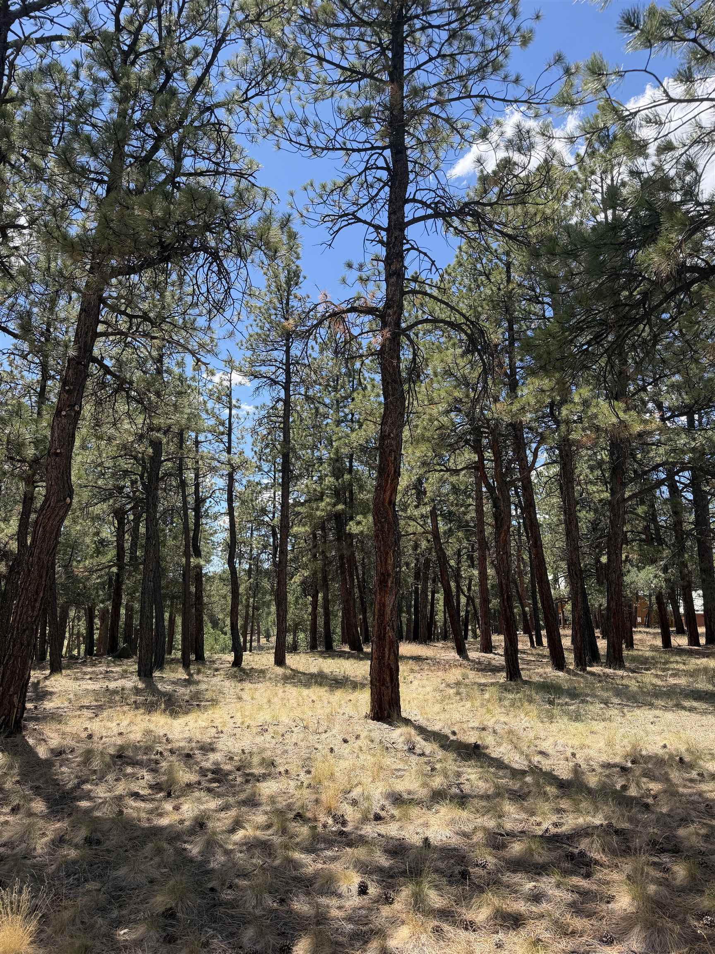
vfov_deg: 71.6
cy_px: 477
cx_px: 358
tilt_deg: +11.8
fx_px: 661
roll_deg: -1.0
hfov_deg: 56.8
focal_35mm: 24
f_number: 1.78
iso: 100
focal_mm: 6.76
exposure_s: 1/2525
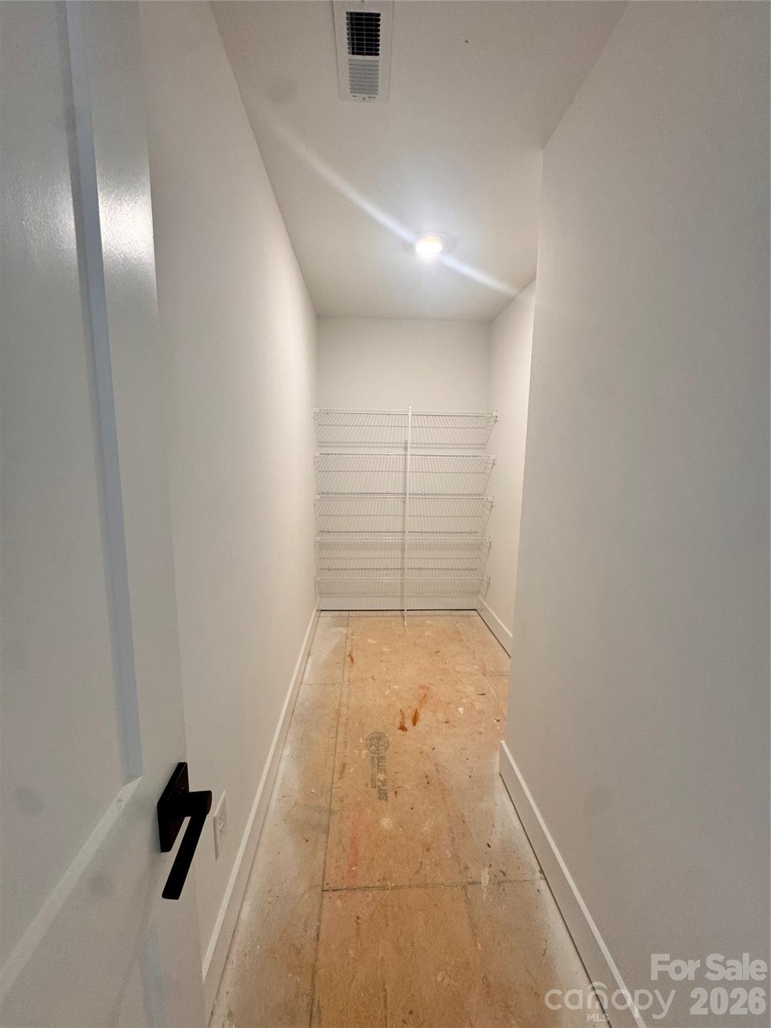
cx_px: 386
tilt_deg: -7.7
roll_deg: +0.4
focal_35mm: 14
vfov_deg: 102.1
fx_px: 416
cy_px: 514
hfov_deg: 85.7
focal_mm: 2.22
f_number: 2.2
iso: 250
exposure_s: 1/120
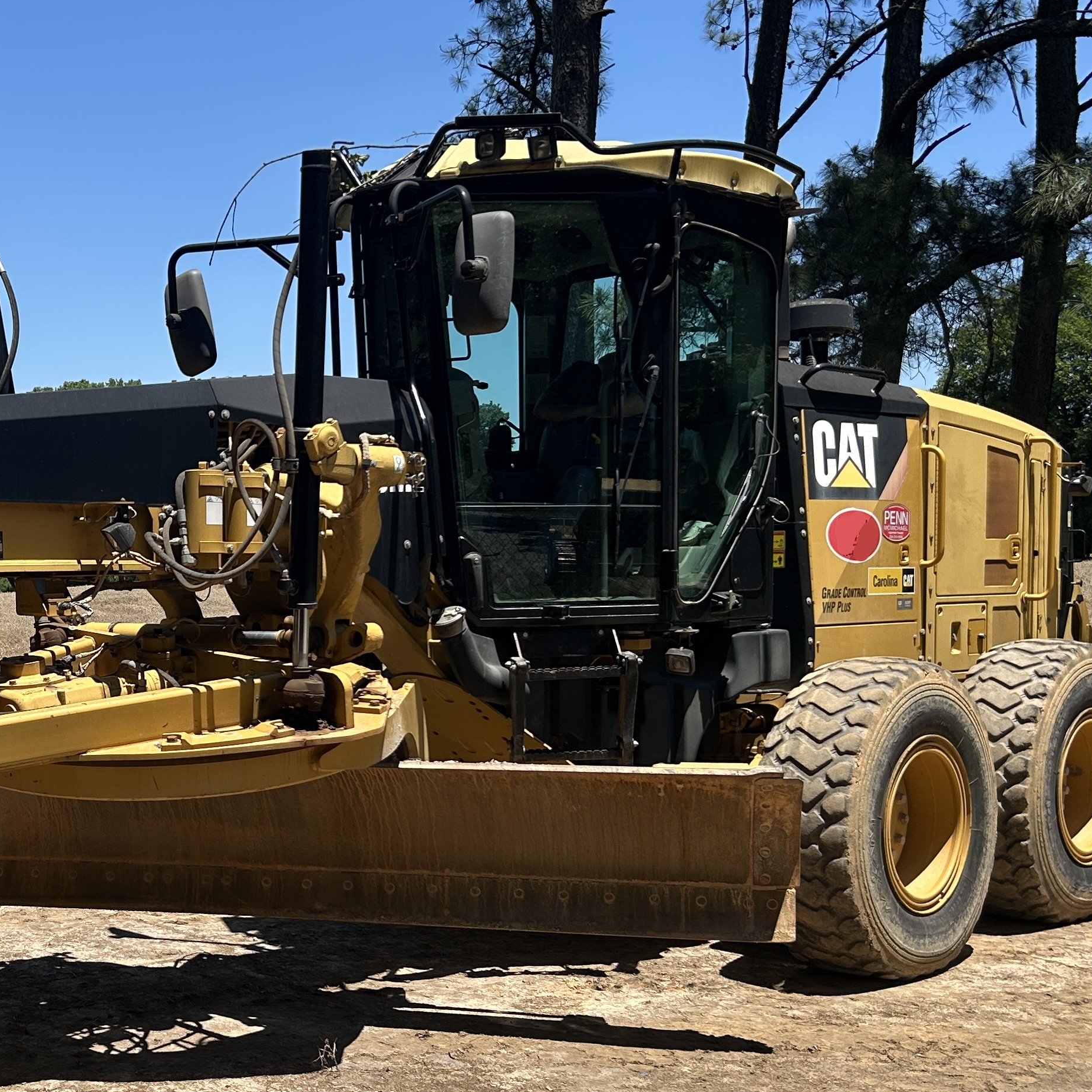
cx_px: 167
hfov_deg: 32.7
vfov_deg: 33.9
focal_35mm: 50
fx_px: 1785
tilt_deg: -4.4
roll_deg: +0.3
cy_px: 681
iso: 50
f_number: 1.5
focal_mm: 5.7
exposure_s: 1/3077
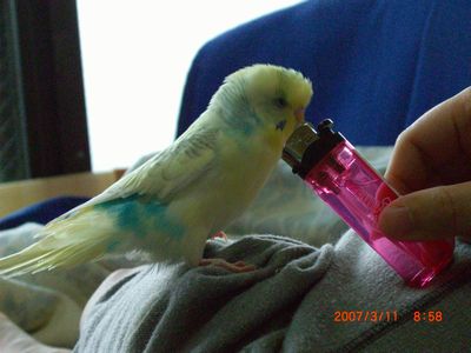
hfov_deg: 17.3
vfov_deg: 13.0
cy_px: 176
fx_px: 1551
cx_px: 236
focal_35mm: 114
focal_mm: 23.7
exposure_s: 1/160
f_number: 5.4
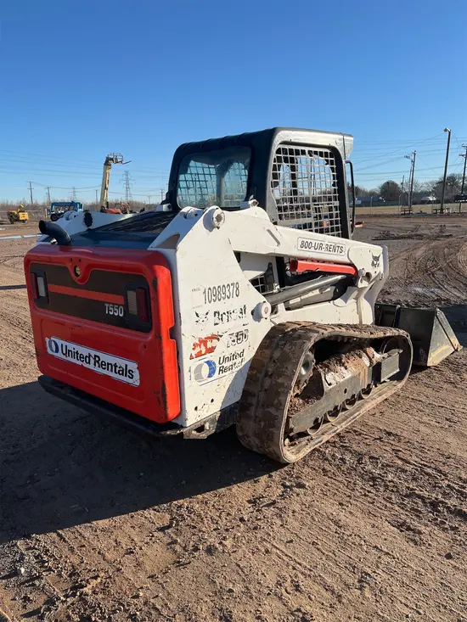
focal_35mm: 26
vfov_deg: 67.3
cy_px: 311
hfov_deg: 53.1
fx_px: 468
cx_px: 234
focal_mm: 5.1
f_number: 1.6
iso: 50
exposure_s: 1/3413
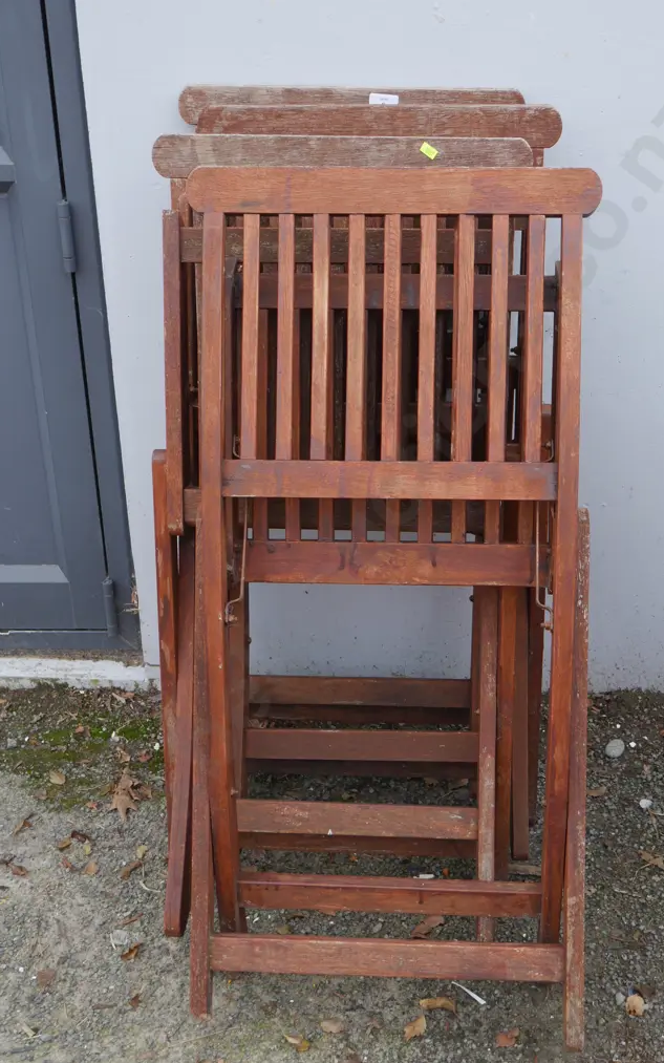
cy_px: 535
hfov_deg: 28.6
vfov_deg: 44.4
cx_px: 369
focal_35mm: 45
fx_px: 1303
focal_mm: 21
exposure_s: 1/125
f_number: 5
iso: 200
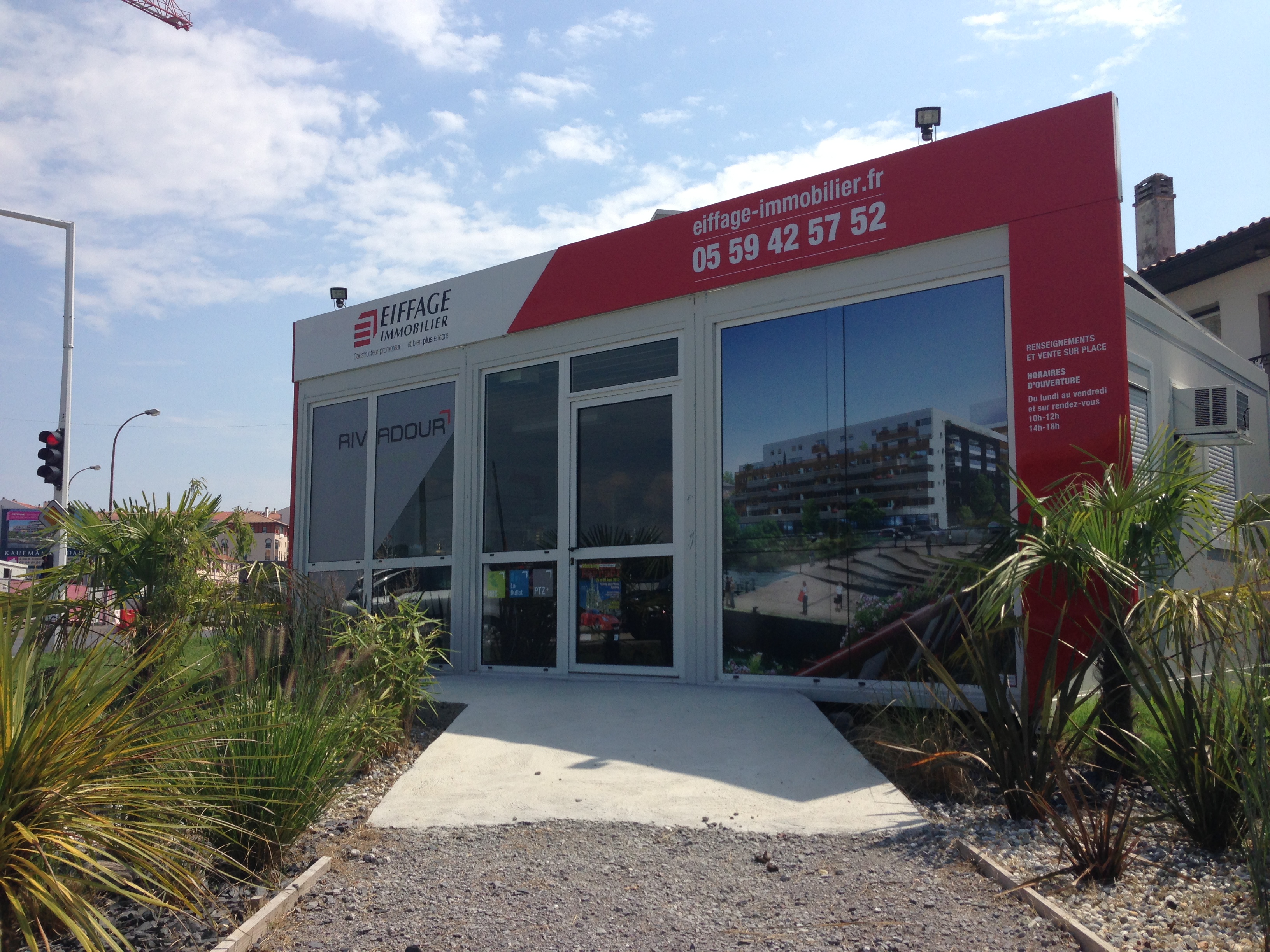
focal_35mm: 33
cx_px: 635
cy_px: 476
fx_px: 1211
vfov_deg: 42.9
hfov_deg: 55.4
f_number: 2.4
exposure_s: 1/2358
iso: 50
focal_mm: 4.13
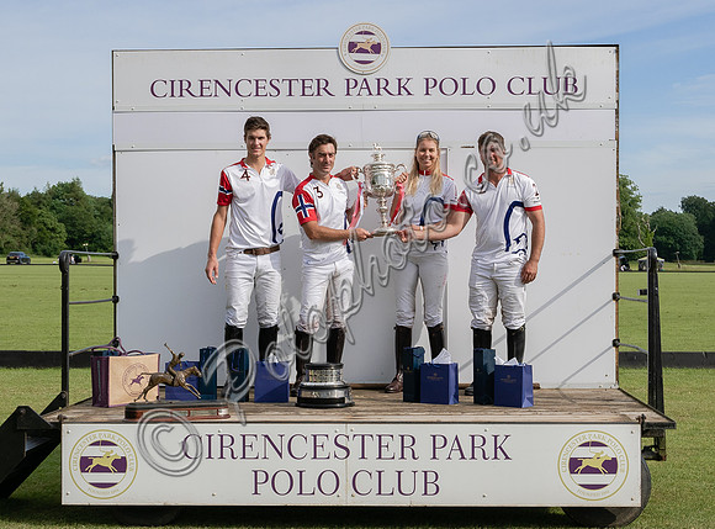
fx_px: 1233
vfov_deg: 24.2
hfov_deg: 32.3
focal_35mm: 60
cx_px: 377
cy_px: 282
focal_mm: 22.7
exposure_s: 1/1000
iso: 200
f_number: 5.6
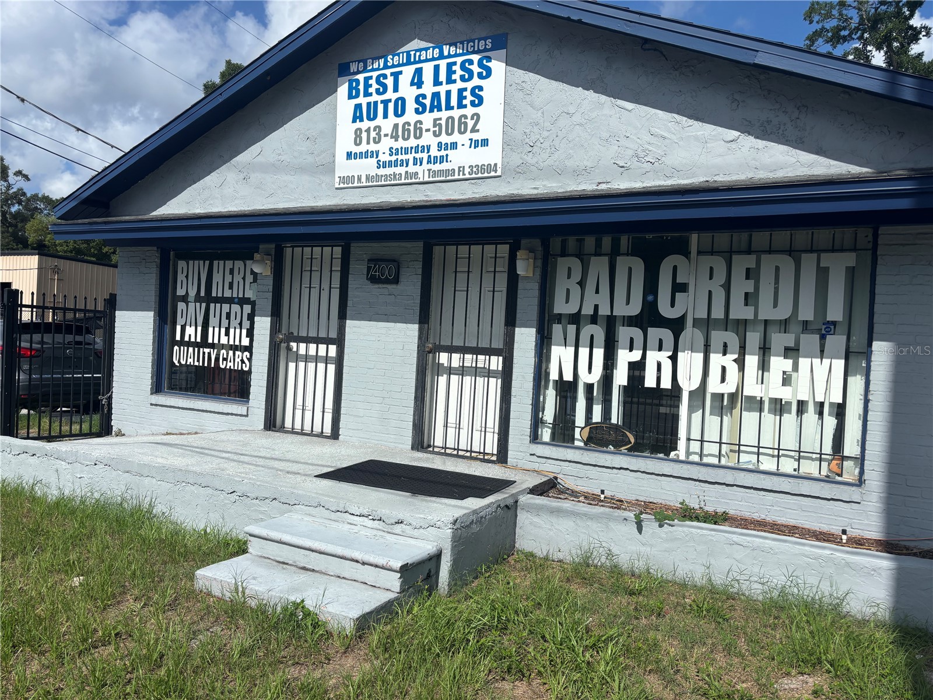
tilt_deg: -1.7
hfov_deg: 67.3
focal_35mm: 26
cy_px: 350
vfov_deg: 53.1
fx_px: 701
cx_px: 466
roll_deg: -3.3
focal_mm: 5.96
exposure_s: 1/6711
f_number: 1.6
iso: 50
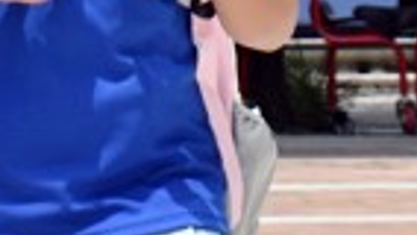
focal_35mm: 646
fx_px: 7149
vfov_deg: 1.9
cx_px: -159
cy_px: -511
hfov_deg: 3.3
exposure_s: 1/250
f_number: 8
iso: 200
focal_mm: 65
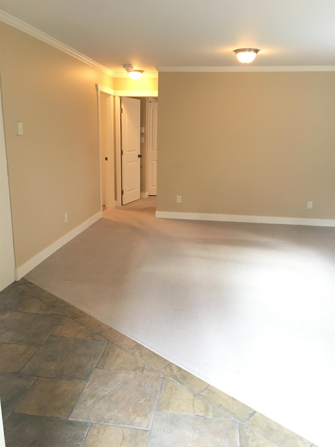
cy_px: 224
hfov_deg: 48.2
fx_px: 374
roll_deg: -0.2
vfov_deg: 61.7
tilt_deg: -16.3
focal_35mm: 29
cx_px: 168
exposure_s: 1/30
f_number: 2.2
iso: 160
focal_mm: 4.15
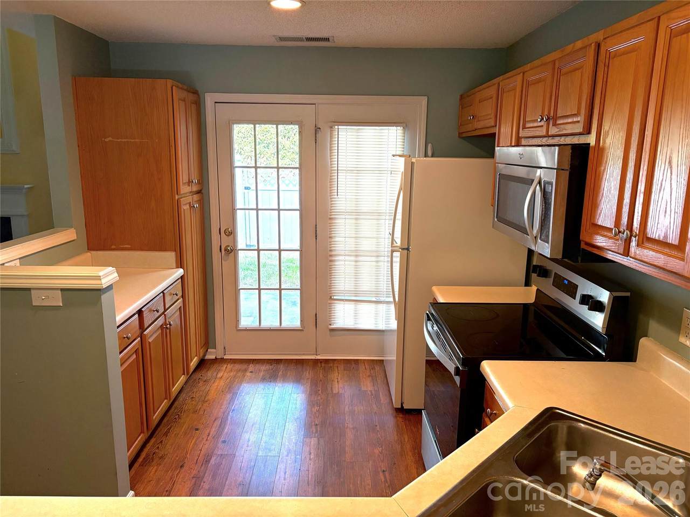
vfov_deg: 53.1
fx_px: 518
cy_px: 258
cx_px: 345
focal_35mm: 26
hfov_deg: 67.3
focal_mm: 5.96
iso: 250
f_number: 1.6
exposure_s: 1/120
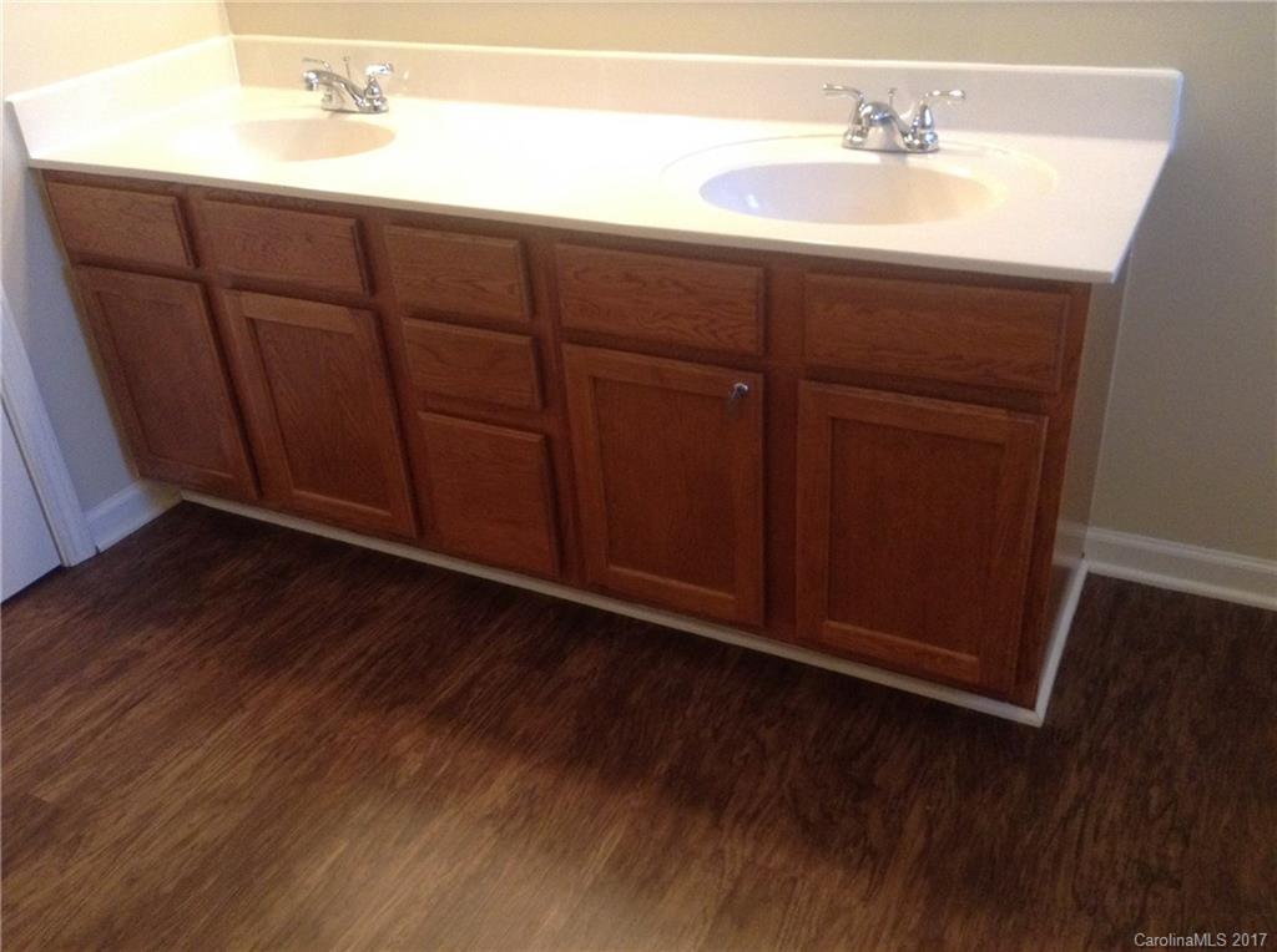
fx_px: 1215
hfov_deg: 55.4
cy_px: 476
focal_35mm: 33
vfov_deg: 42.8
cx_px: 638
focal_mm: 3.3
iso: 200
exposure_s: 1/25
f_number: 2.4
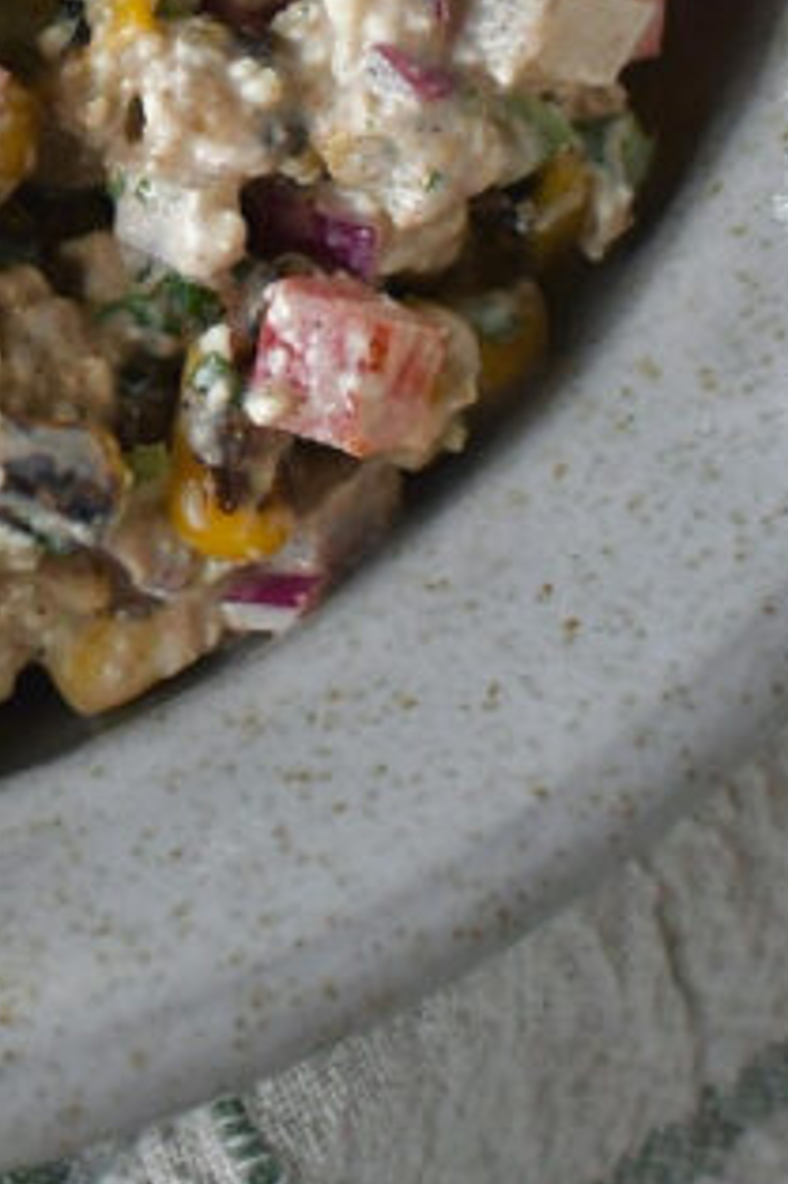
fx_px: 6278
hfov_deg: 7.0
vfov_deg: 10.5
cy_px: -351
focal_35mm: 191
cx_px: -573
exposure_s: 1/160
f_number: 4
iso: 800
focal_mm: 35
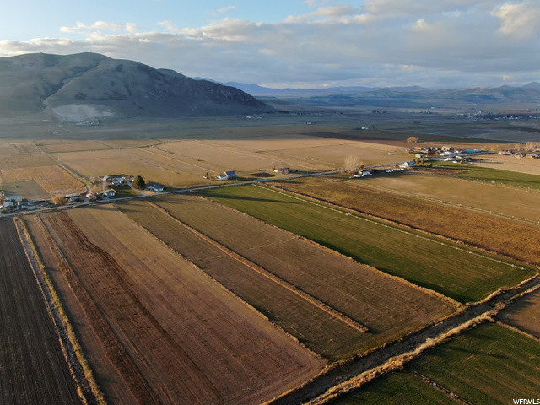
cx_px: 270
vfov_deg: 49.7
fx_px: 437
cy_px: 202
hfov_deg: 63.4
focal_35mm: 28
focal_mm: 4.89
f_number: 3
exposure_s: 1/200
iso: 400
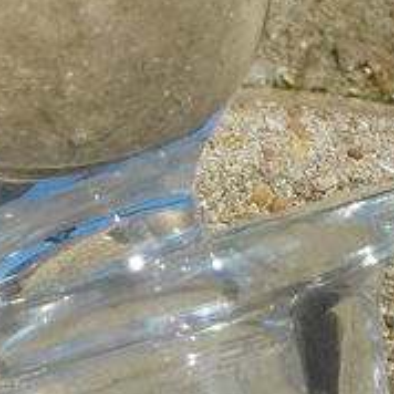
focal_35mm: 149
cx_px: 294
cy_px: 215
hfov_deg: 11.7
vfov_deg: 11.7
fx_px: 1919
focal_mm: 4.1
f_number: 3.3
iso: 125
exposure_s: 1/800
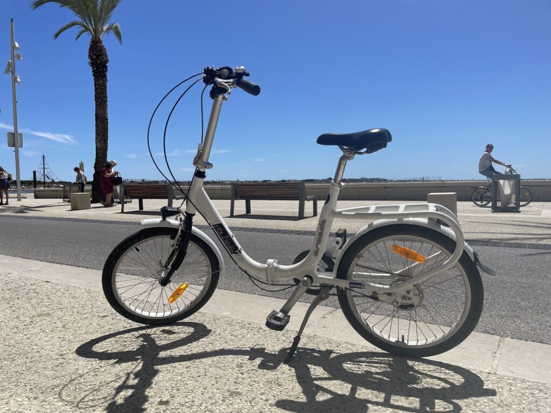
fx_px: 414
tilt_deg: -2.5
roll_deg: +1.3
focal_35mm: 26
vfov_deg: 53.1
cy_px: 206
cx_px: 276
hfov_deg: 67.3
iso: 32
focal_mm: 4.2
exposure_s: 1/7299
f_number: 1.6
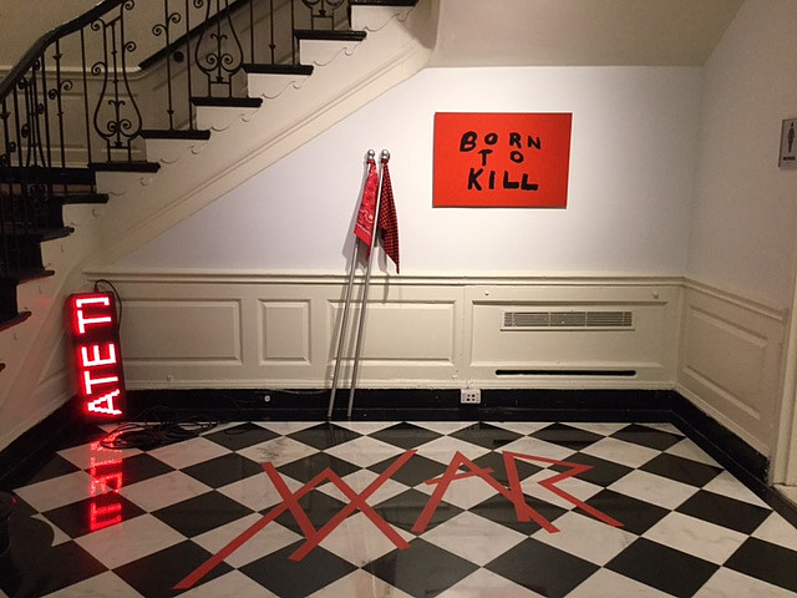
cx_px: 398
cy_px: 299
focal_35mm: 31
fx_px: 714
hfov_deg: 58.4
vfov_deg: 45.4
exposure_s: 1/30
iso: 32
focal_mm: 3.3
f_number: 2.4
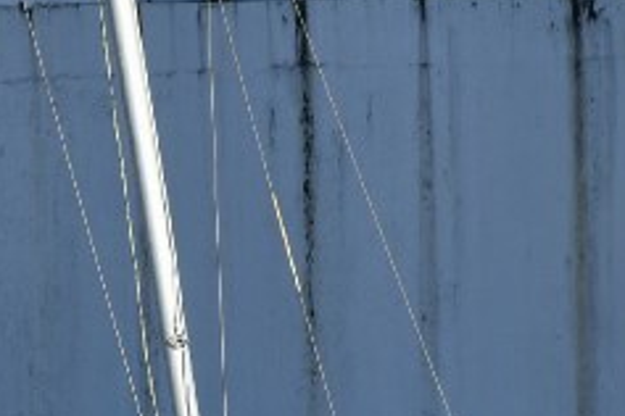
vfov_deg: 2.0
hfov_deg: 3.0
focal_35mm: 679
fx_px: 11787
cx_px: -266
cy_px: 782
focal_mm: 105
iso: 100
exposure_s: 1/320
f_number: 9
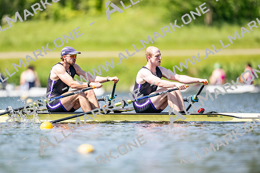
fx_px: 4334
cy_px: 86
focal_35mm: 600
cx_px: 130
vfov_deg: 2.3
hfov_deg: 3.4
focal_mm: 600
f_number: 4
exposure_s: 1/2500
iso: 400
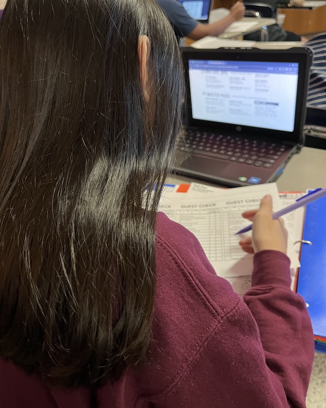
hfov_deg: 51.5
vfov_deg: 62.2
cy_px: 194
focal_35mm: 28
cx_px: 163
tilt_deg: -33.7
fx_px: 338
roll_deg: +9.1
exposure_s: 1/40
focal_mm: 5.1
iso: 500
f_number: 1.6
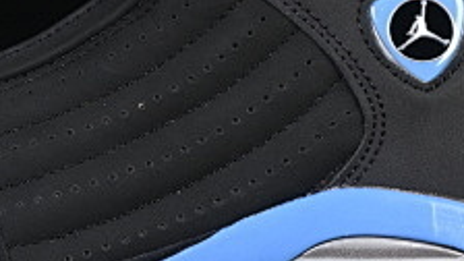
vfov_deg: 4.3
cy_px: 51
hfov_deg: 7.7
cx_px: 116
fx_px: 3457
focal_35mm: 281
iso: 160
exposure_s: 1/60
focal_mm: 50
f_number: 6.3
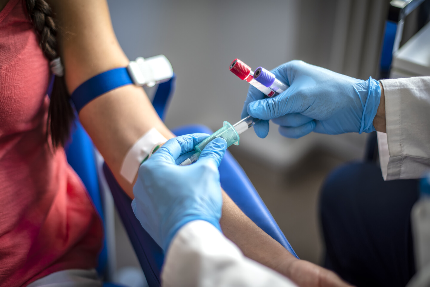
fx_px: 597
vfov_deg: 27.0
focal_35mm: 50
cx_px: 215
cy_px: 144
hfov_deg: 39.6
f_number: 1.4
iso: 320
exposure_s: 1/320
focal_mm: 50
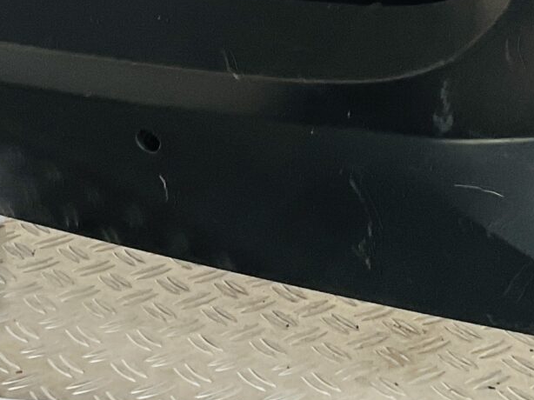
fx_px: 1866
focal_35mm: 121
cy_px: -147
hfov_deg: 16.2
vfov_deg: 11.8
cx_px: 376
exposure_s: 1/120
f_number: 1.8
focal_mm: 3
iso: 40
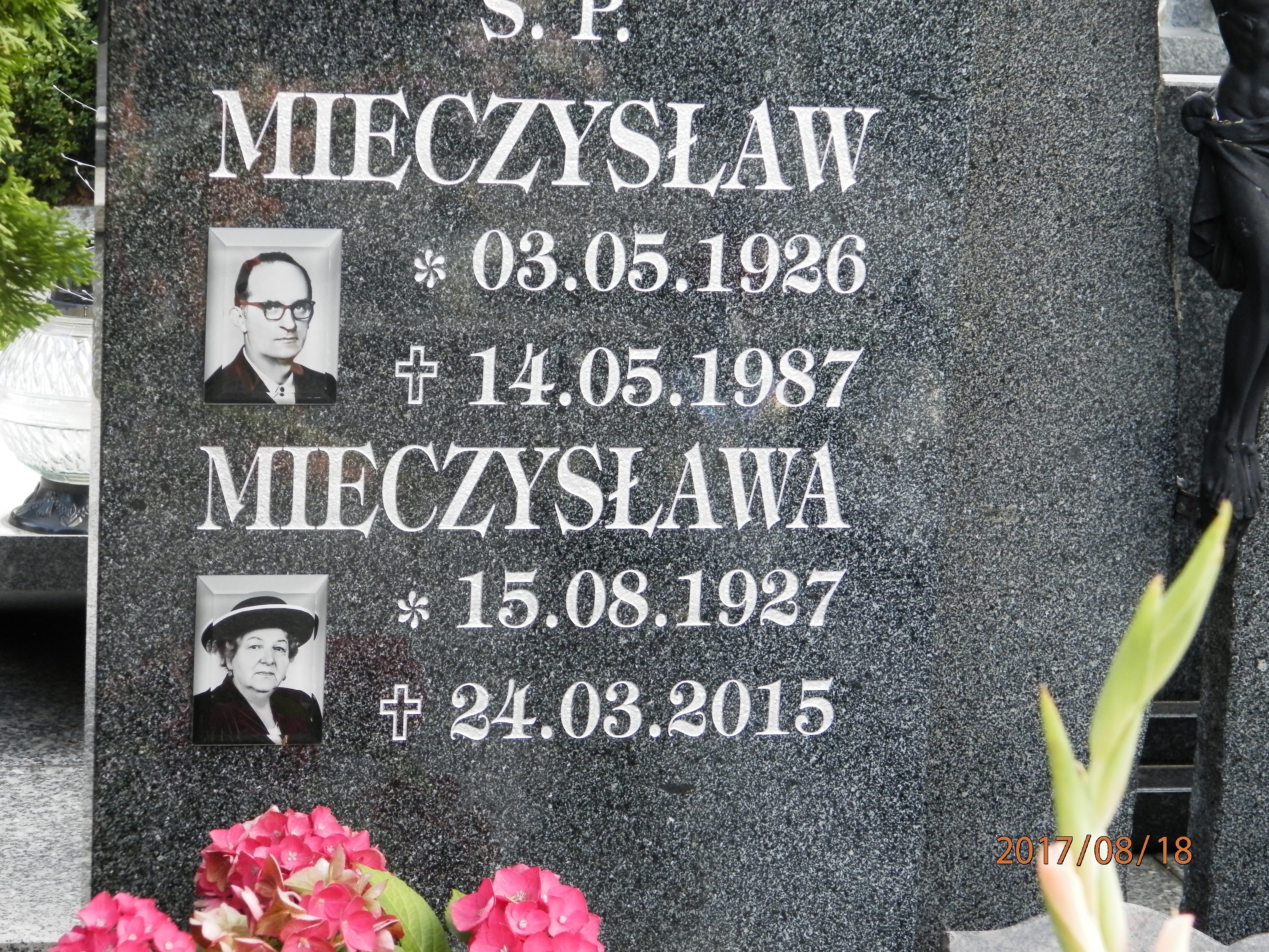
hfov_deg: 18.5
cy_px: 476
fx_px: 3886
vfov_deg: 14.0
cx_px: 634
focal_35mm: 106
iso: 200
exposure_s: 1/100
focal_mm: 19
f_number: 4.5
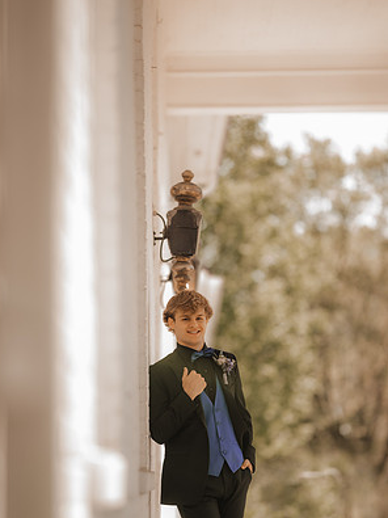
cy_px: 282
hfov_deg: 12.9
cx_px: 193
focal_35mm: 115
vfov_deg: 17.1
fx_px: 1720
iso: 32
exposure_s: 1/400
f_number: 1.4
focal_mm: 105
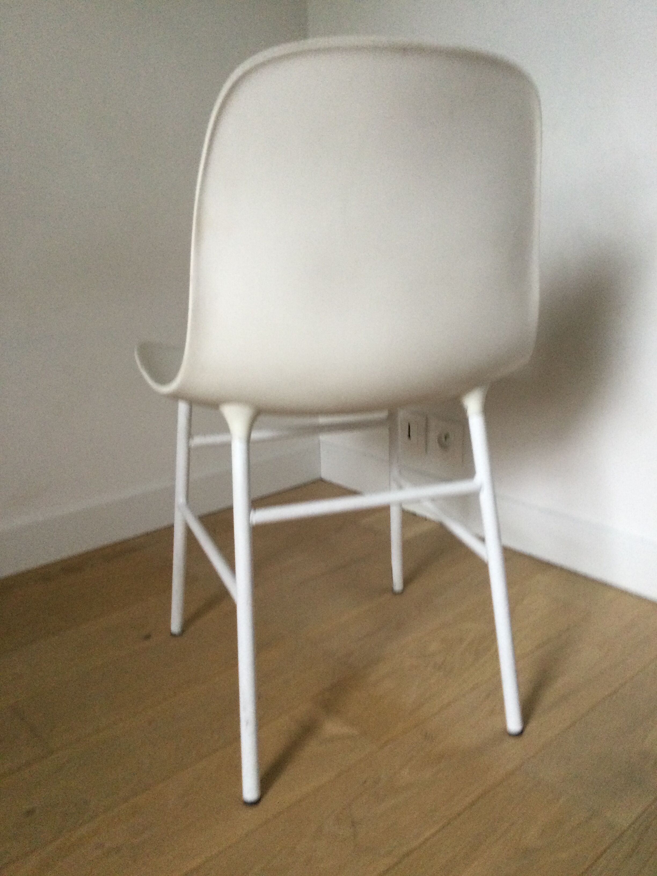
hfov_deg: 45.4
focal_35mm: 31
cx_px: 328
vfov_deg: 58.4
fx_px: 784
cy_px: 438
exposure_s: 1/33
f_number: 2.4
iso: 160
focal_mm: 3.3
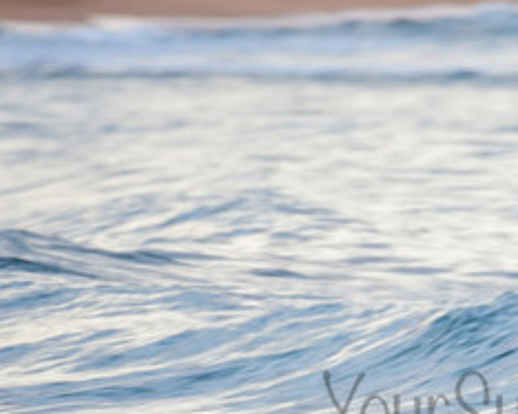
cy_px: 386
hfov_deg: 1.1
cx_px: 551
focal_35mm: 1747
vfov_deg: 0.9
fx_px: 26772
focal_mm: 500
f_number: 5.6
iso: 125
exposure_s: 1/50
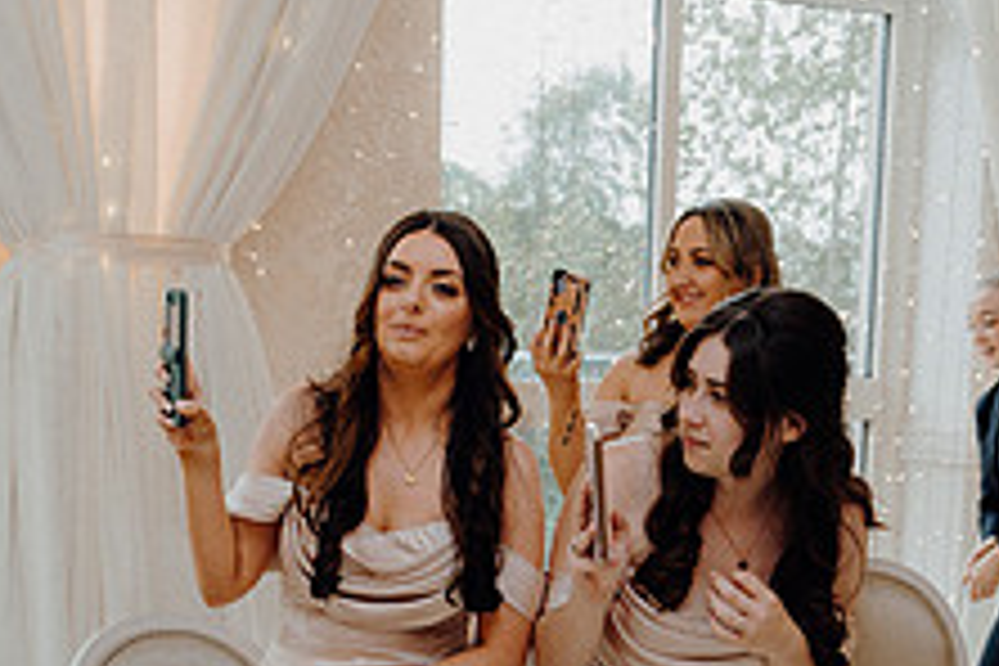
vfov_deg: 18.0
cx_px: 504
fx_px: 2026
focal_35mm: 73
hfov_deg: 27.7
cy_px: 718
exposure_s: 1/160
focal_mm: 28
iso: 1000
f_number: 3.5
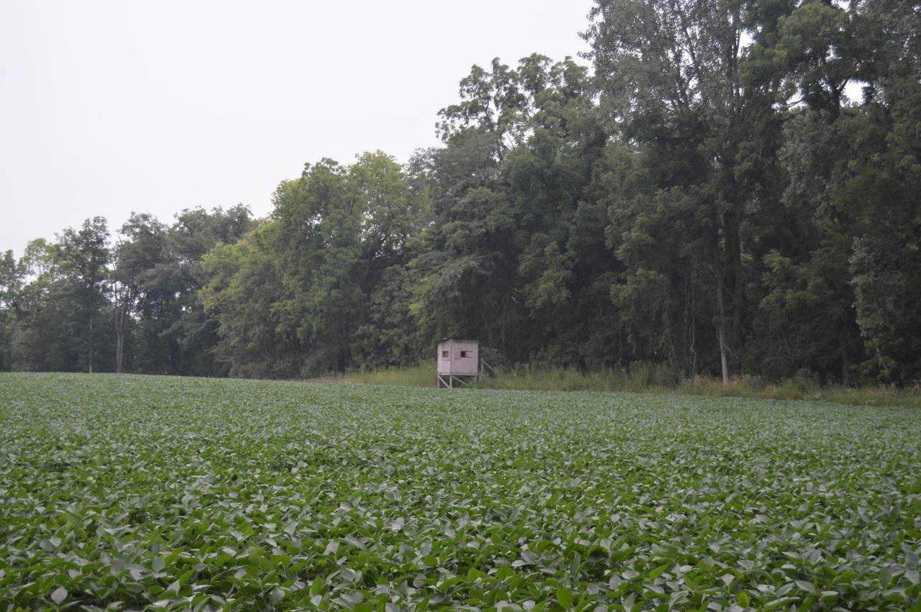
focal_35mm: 60
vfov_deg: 22.6
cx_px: 460
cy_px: 306
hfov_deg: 33.4
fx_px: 1534
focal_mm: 40
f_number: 5
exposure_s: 1/100
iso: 400
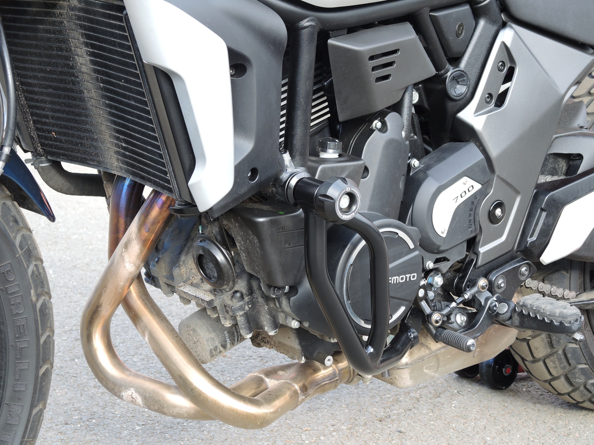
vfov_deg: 22.3
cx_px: 297
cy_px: 222
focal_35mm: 66
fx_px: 1133
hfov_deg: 29.4
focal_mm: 14.1
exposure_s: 1/50
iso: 80
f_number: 3.2
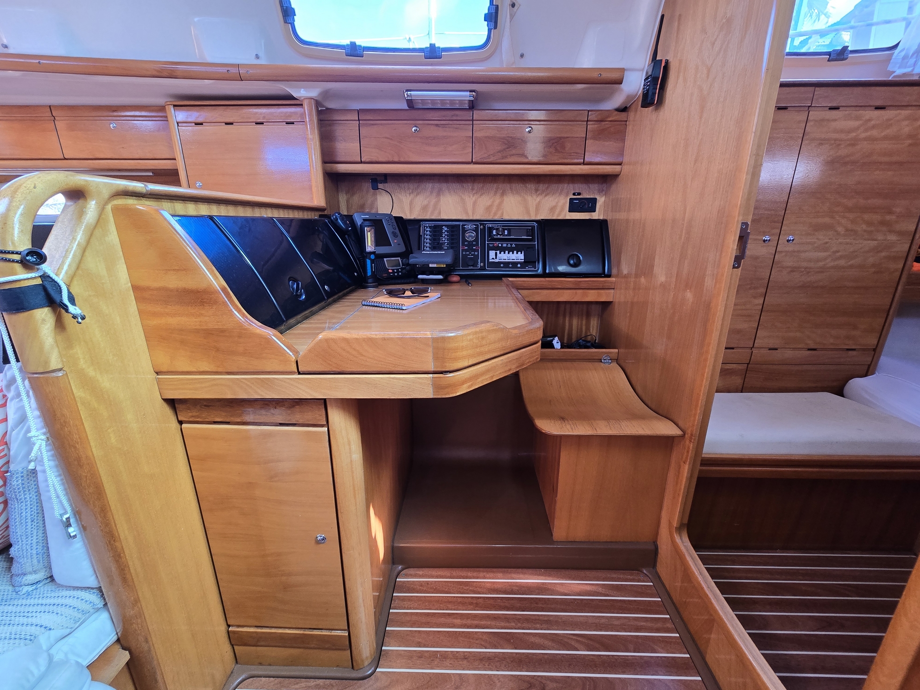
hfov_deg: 106.2
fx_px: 346
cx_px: 460
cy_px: 345
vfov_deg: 89.9
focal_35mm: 13
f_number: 2.2
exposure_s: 1/50
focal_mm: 2.2
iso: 160
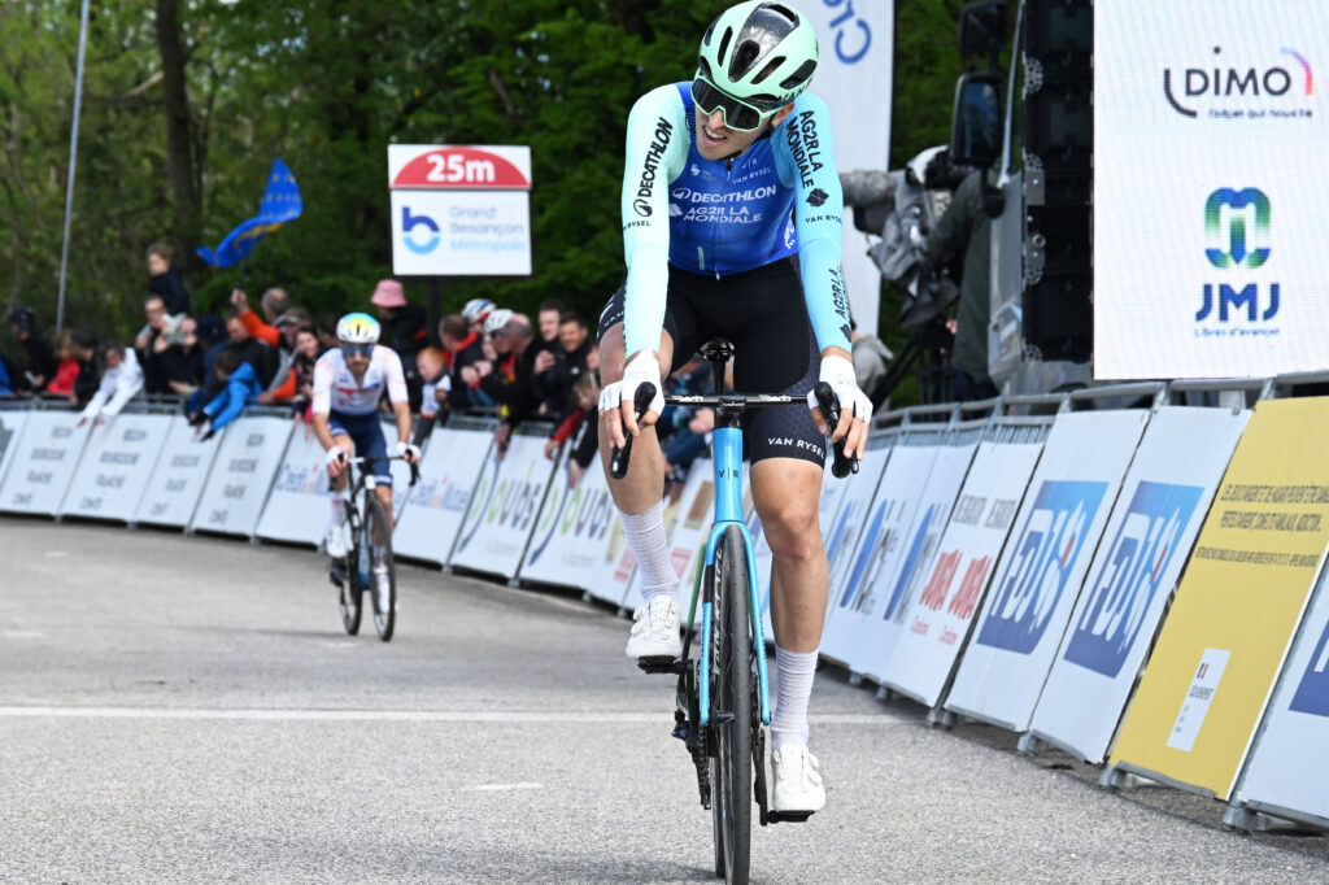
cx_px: 664
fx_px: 6642
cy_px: 442
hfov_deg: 11.4
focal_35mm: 180
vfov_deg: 7.6
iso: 1000
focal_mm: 120
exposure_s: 1/1250
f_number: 8
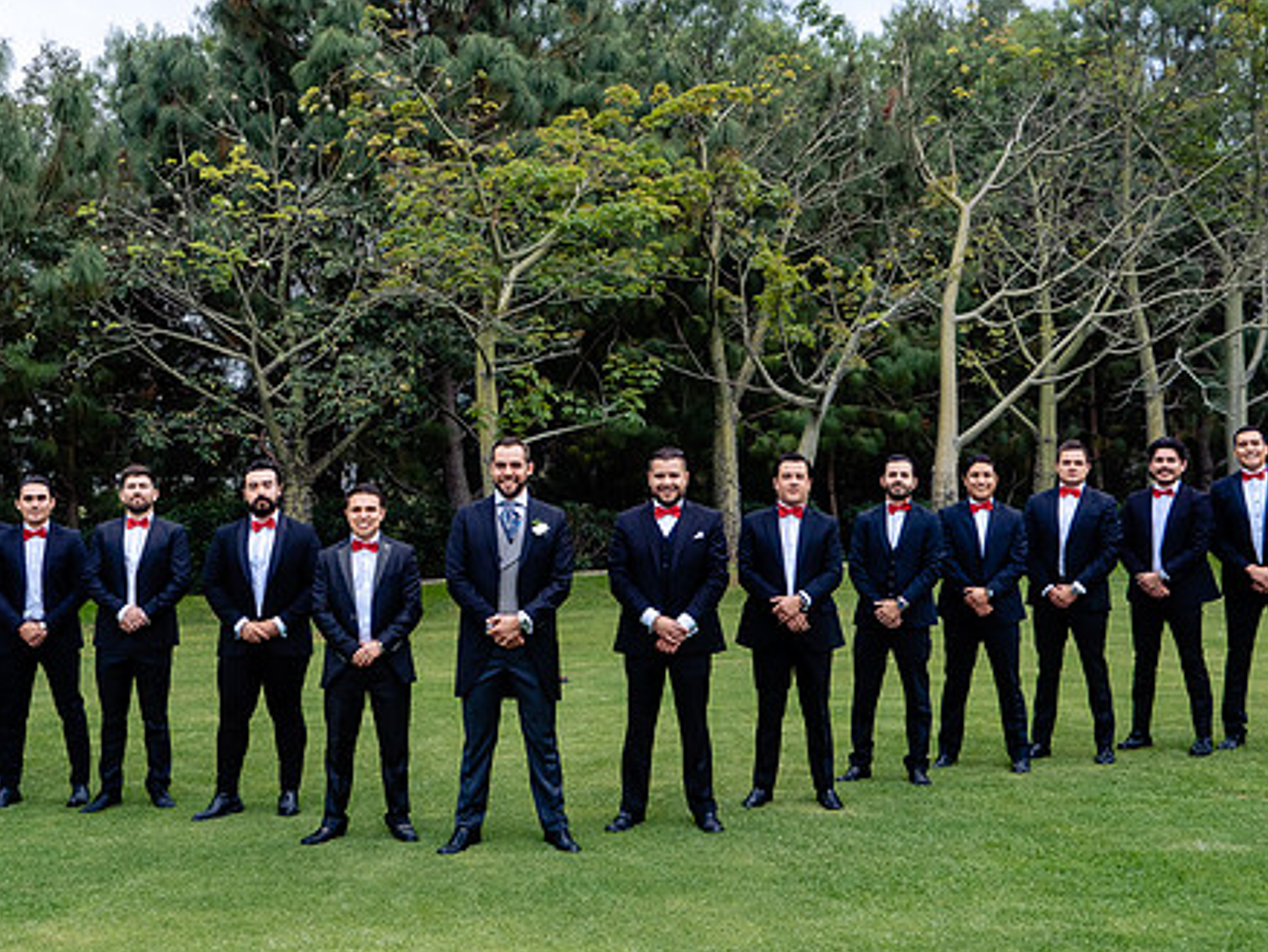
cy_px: 435
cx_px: 550
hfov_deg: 44.7
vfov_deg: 34.4
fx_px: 1539
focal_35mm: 42
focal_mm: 33
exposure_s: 1/250
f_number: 7.1
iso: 640
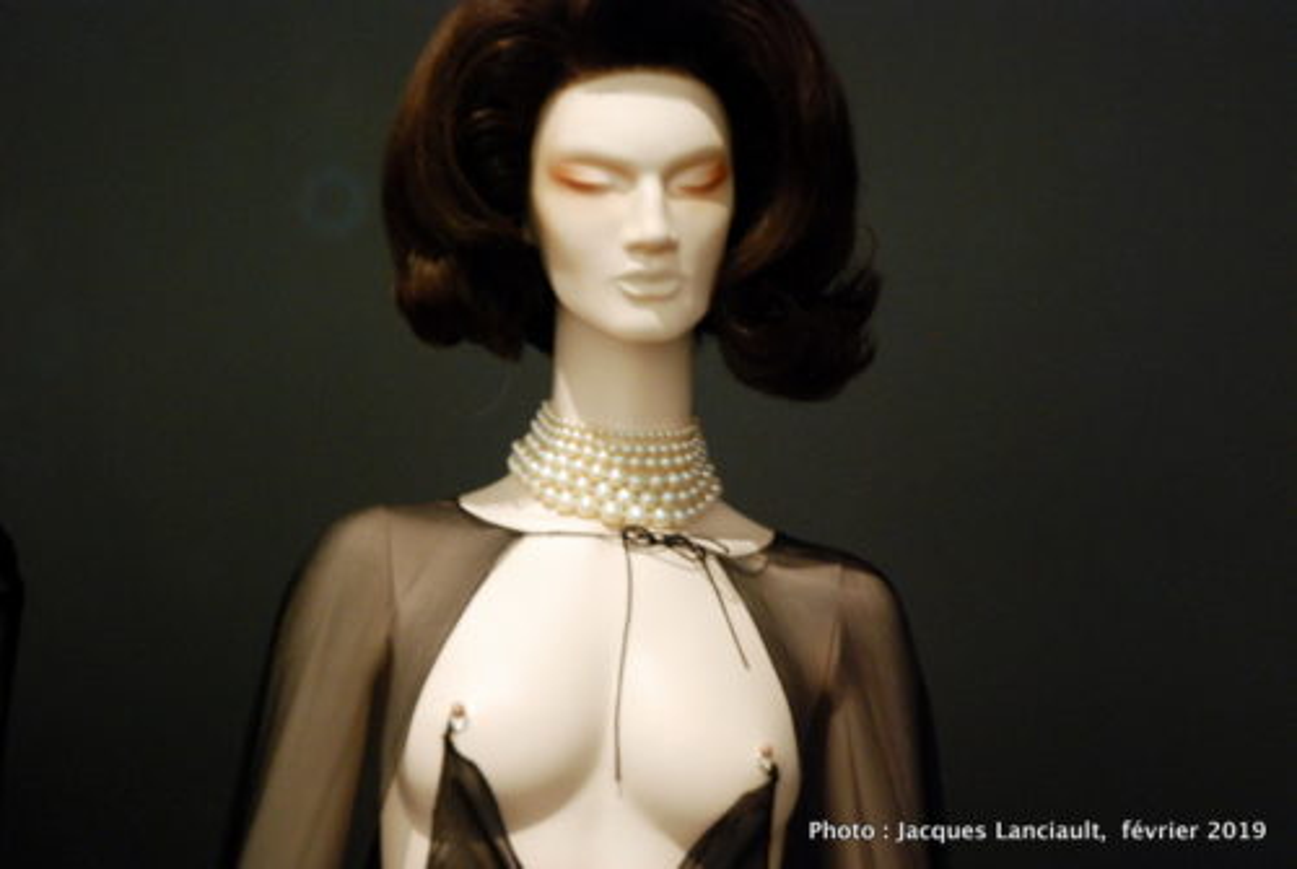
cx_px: 648
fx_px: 2977
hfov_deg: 24.6
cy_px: 434
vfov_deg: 16.6
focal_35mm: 82
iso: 1250
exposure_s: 1/10
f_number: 4.5
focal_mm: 55
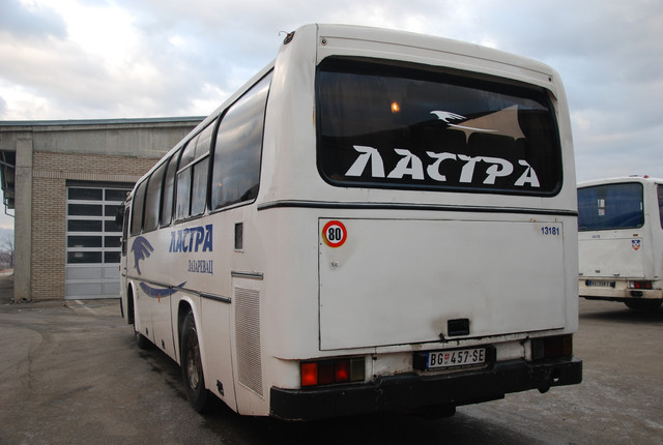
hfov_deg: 59.4
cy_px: 222
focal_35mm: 32
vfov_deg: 41.9
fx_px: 581
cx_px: 332
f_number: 5
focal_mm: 21
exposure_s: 1/100
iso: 250
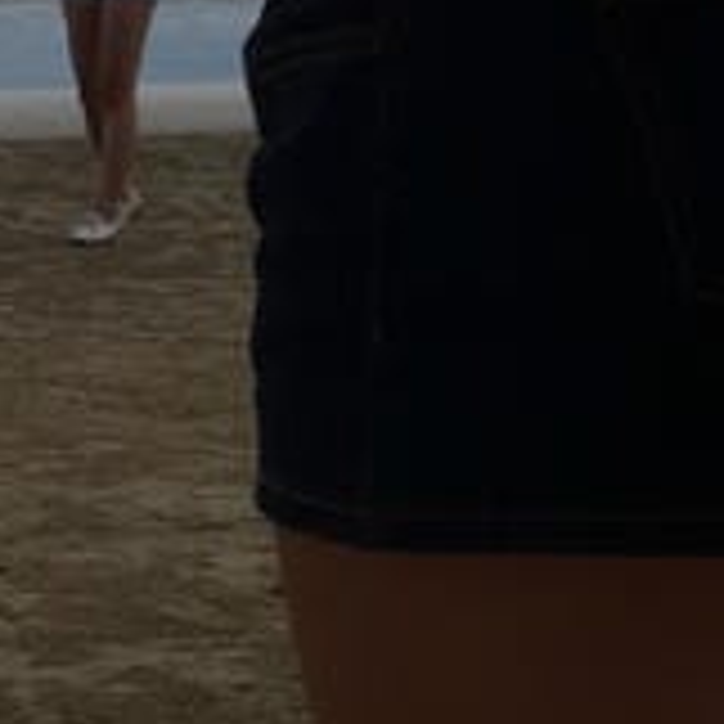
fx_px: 4188
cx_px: -58
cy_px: -737
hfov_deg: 9.8
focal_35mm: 177
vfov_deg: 9.2
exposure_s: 1/125
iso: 125
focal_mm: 10.4
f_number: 5.6
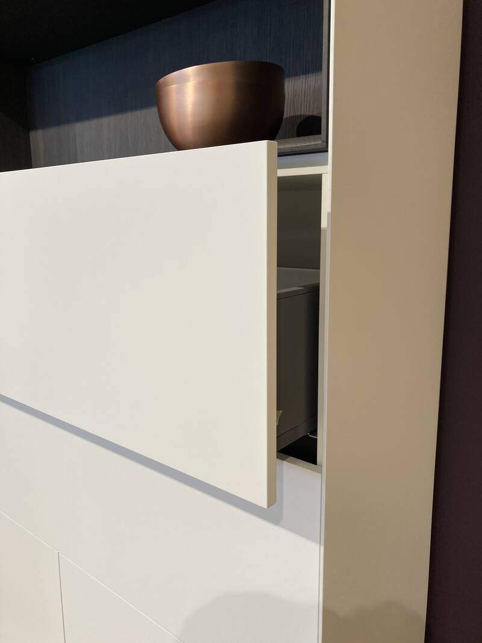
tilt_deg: -9.7
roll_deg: +1.0
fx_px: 520
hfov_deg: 49.7
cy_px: 322
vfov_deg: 63.4
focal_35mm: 28
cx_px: 241
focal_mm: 3.99
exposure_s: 1/50
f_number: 1.8
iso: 64
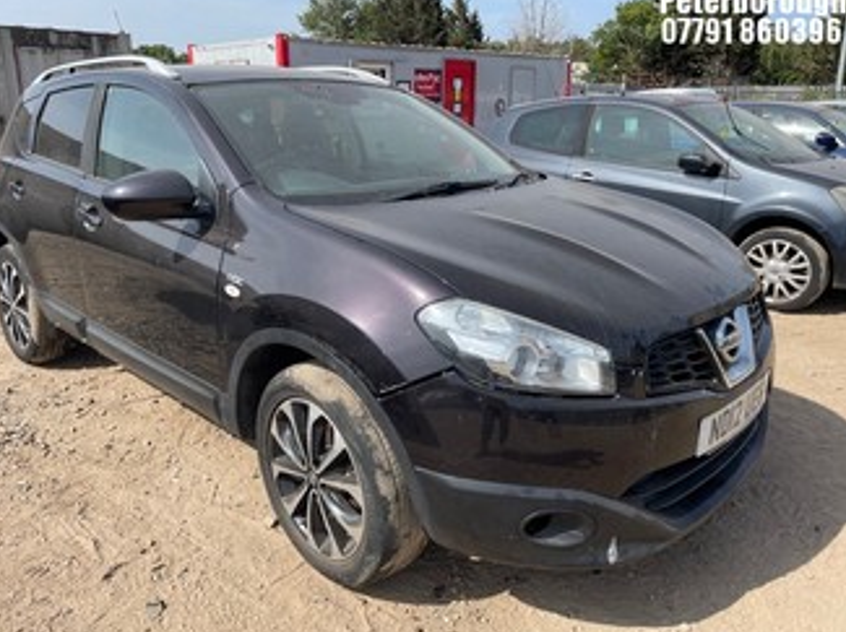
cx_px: 393
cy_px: 323
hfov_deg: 63.4
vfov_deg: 49.7
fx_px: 684
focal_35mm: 28
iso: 32
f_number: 1.6
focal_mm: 4.2
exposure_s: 1/2212
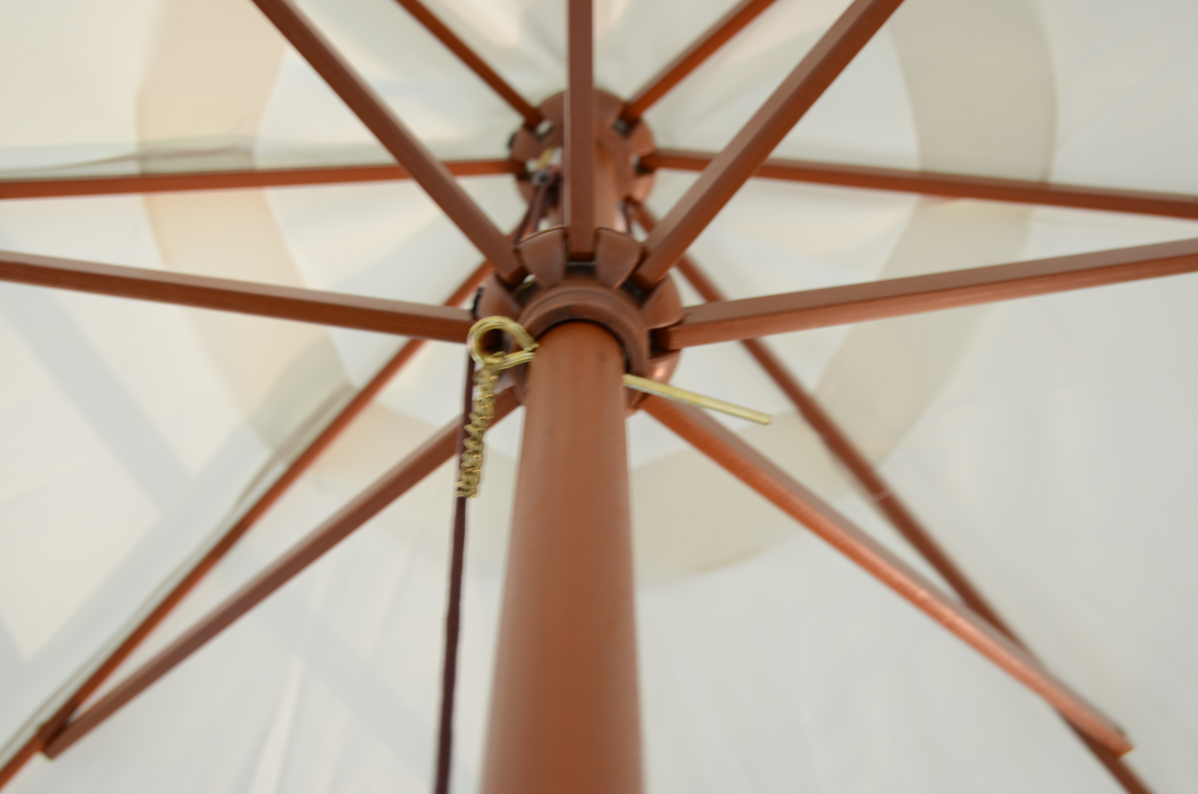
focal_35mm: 39
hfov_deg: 49.6
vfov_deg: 34.1
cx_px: 599
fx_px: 1295
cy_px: 397
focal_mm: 26
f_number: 4
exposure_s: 1/20
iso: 100
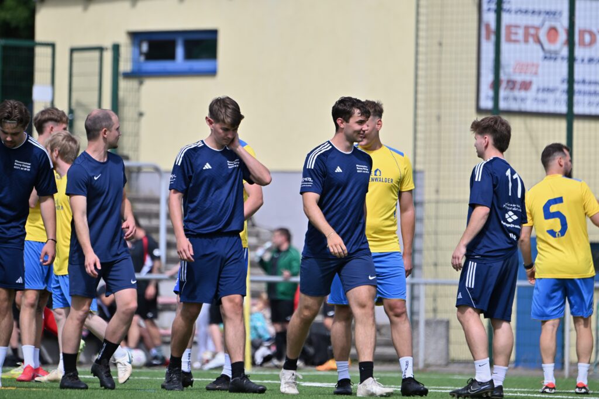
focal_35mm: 400
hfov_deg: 5.2
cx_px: 300
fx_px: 6656
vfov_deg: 3.4
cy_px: 200
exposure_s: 1/1600
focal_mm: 400
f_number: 5.6
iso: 200
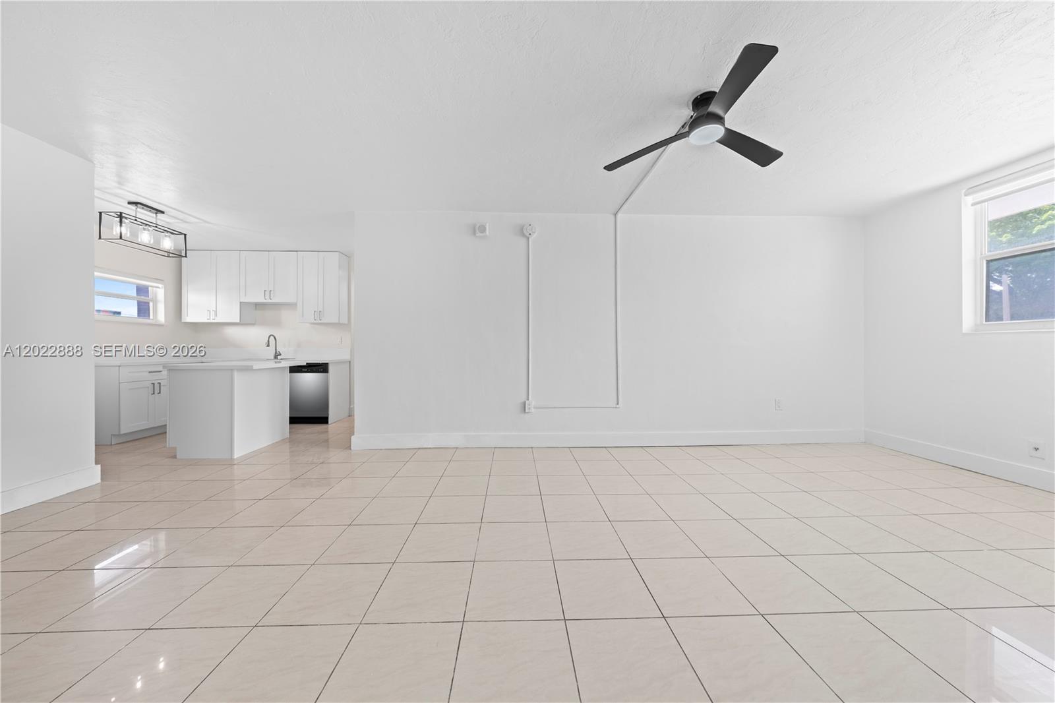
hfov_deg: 112.6
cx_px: 528
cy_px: 352
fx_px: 352
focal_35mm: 12
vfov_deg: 90.0
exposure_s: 1/8
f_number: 7.1
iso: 320
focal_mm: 12
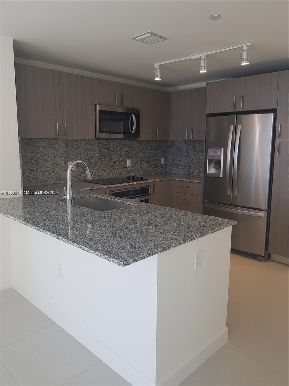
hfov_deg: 53.1
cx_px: 144
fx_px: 289
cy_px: 193
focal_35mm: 26
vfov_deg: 67.3
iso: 50
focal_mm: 4.2
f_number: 1.7
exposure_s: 1/120
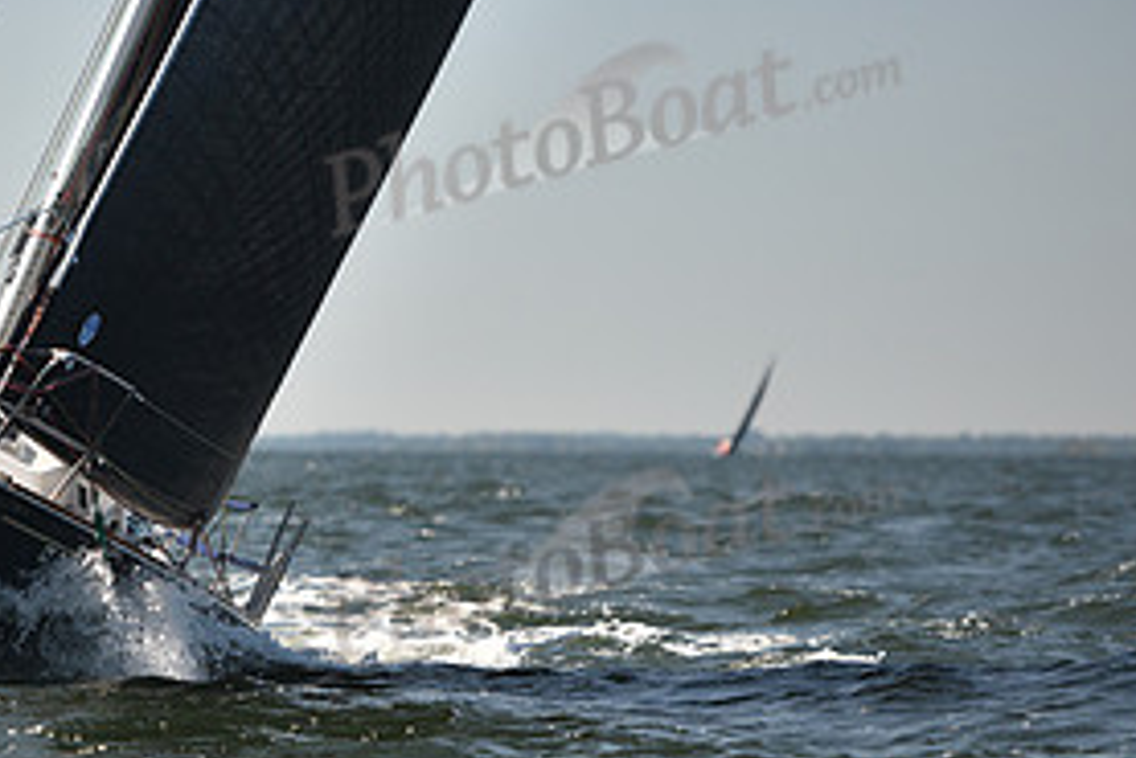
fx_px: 10576
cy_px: 399
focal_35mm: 335
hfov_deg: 6.1
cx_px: 115
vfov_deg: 4.1
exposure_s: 1/1600
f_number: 2.8
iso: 250
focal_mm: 160
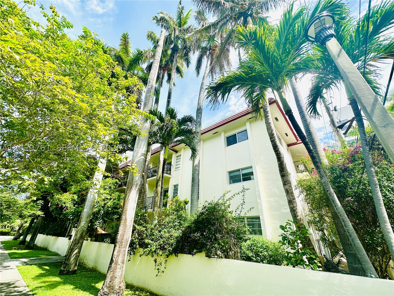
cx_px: 197
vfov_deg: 85.7
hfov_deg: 102.1
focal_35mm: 14
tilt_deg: +30.1
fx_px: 159
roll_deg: -1.5
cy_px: 148
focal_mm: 2.22
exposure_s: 1/1276
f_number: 2.2
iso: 40
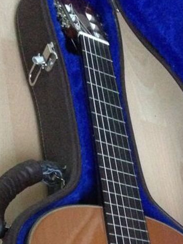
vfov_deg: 20.1
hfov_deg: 16.0
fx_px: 641
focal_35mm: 91
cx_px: 170
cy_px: 298
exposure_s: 1/15
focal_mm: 4.12
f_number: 2.4
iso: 800
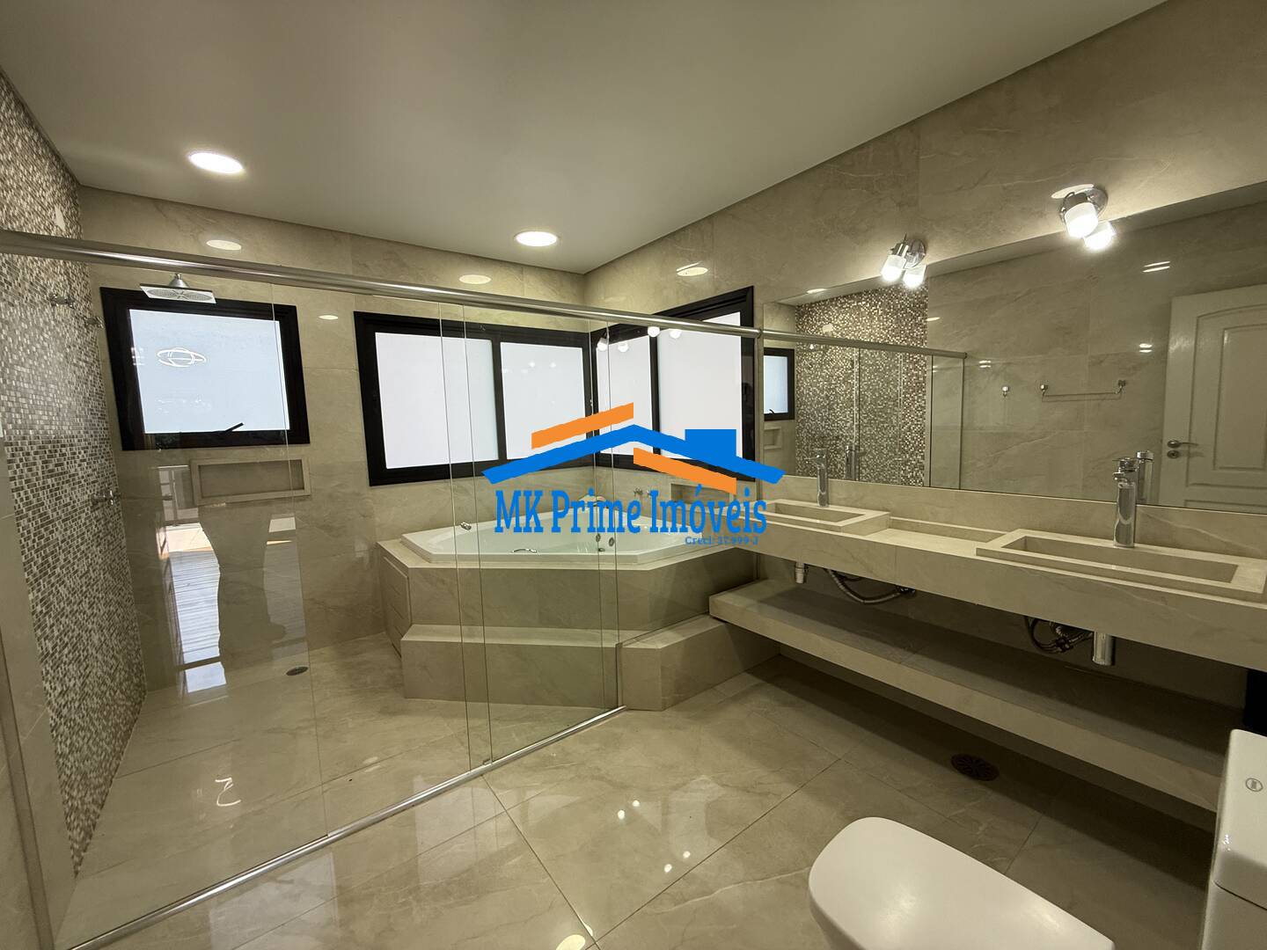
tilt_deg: -5.0
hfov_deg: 102.1
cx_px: 634
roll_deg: +1.4
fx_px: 512
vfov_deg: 85.7
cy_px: 475
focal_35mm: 14
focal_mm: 2.22
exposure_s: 1/120
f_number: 2.2
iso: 100
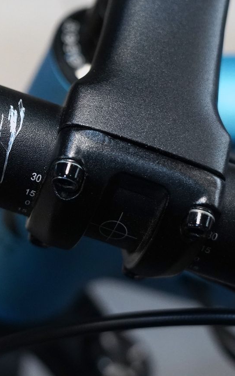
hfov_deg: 13.0
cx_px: 2
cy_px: 121
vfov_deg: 20.9
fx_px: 1015
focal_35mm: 99
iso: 4000
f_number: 5
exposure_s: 1/125
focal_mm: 42
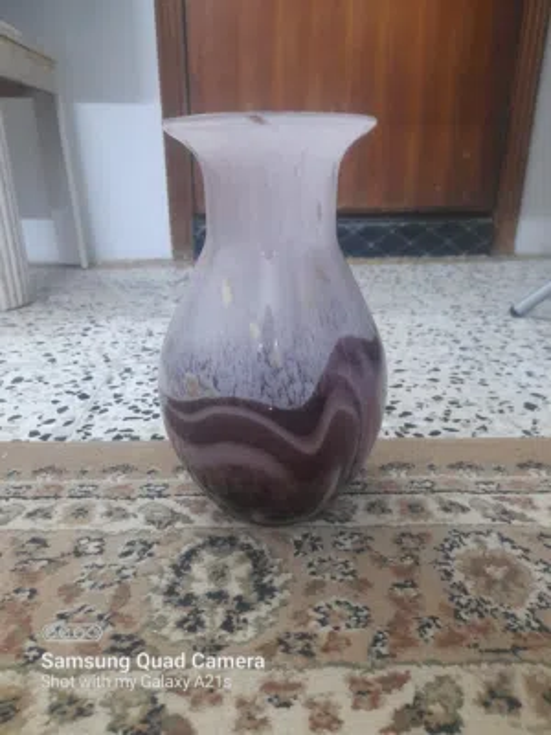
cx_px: 276
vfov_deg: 69.4
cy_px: 368
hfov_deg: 54.9
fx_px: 531
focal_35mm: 25
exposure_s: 1/30
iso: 320
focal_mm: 4.6
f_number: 2
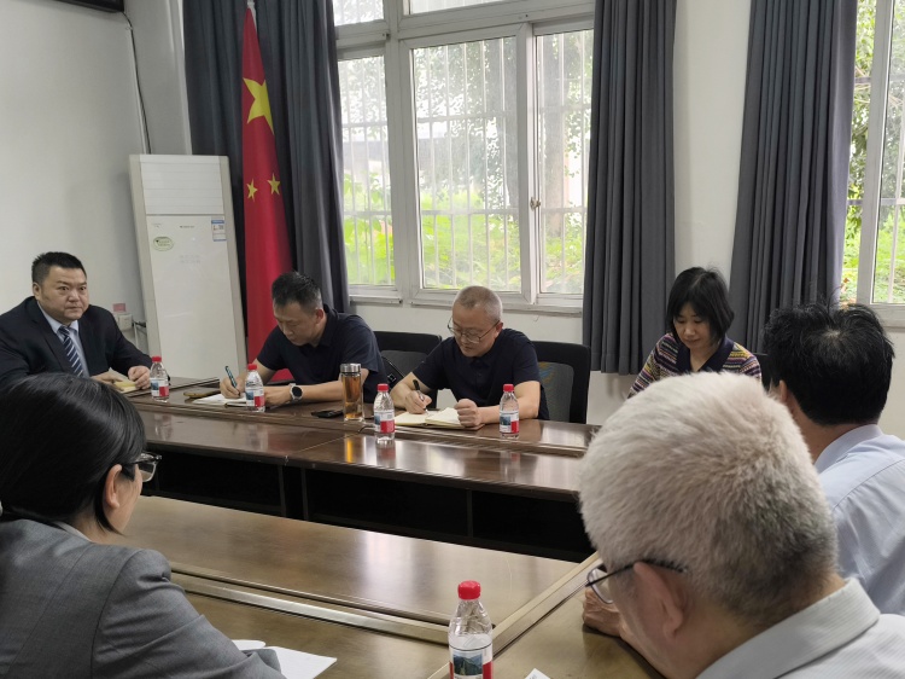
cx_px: 452
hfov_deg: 73.9
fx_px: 601
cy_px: 340
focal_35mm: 23
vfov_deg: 58.9
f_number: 1.65
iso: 400
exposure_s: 1/100
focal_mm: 6.14
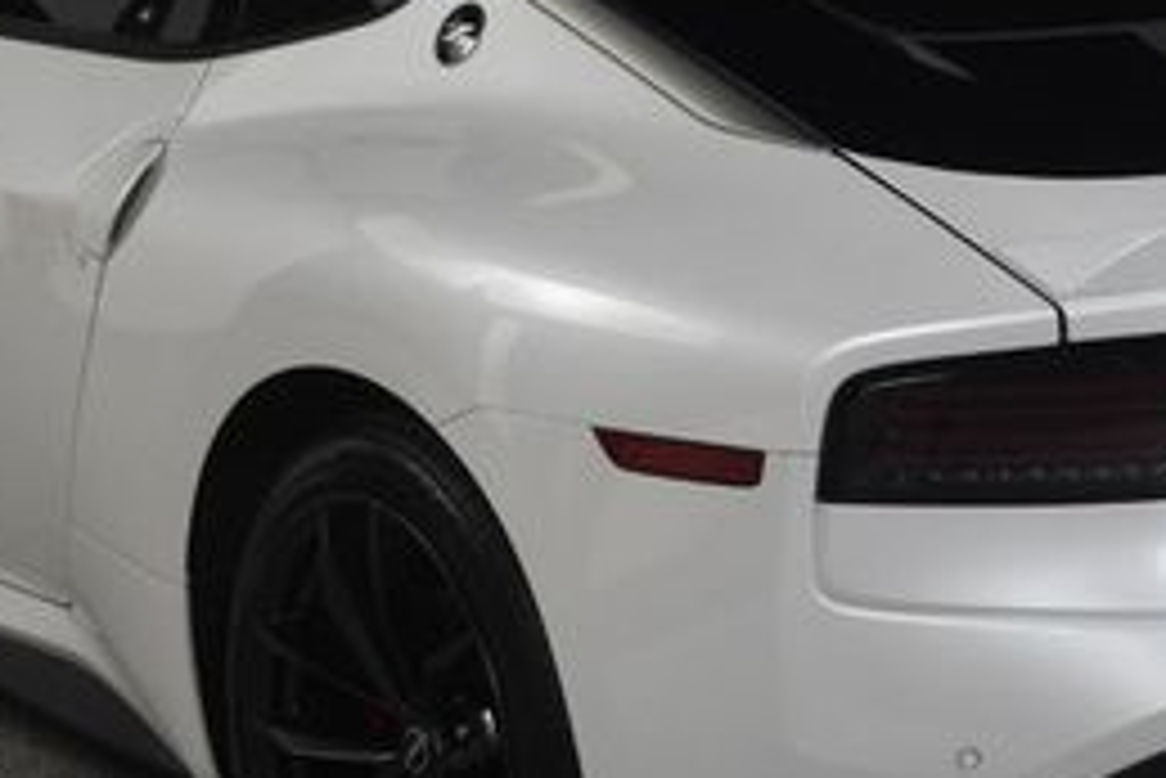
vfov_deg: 12.4
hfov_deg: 18.4
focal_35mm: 111
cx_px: 725
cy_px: 324
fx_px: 3597
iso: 100
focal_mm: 30
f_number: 13
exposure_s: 1/160
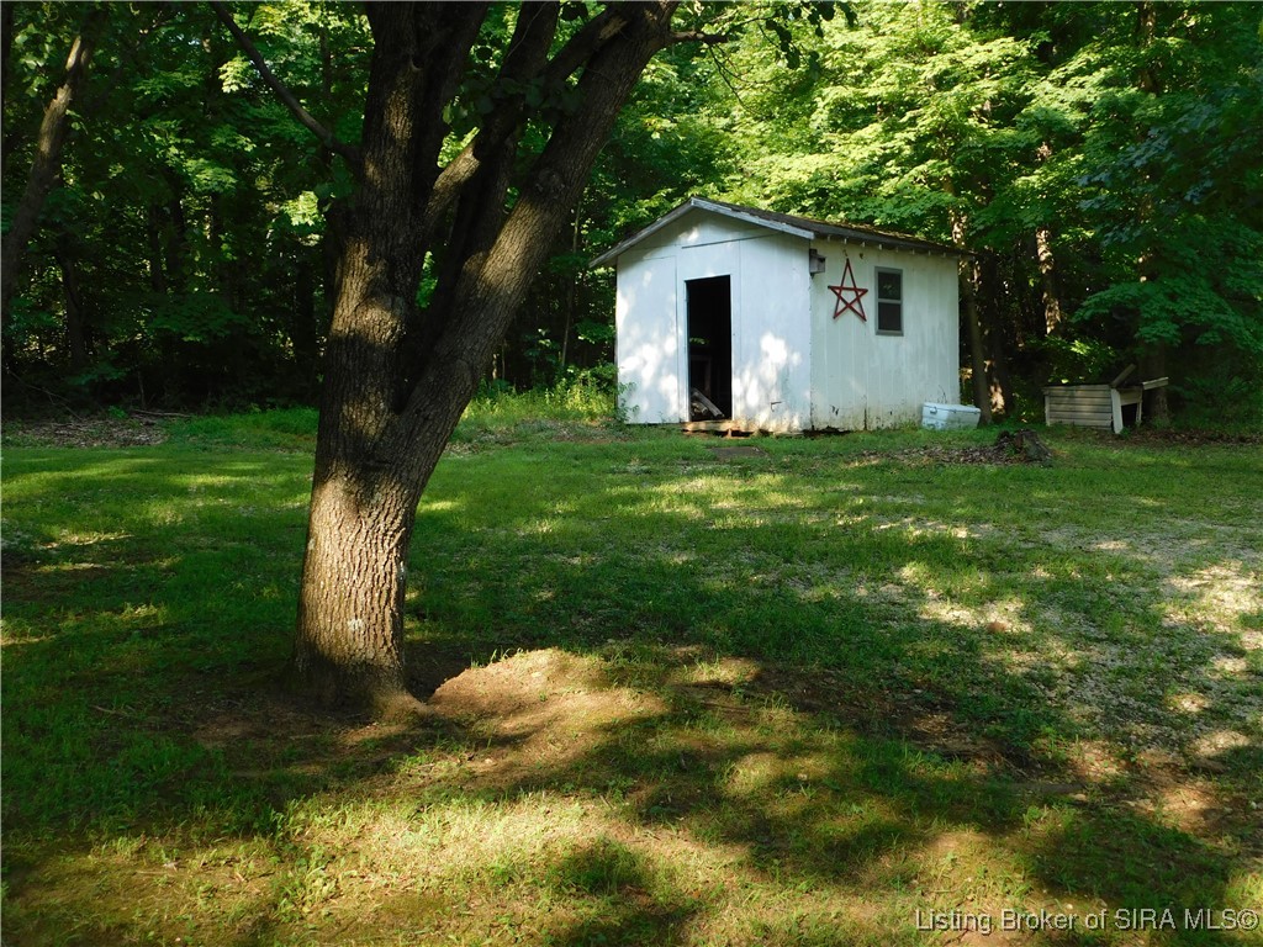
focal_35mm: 36
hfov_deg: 51.4
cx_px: 632
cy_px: 474
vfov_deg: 39.7
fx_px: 1313
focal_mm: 6.3
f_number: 3.5
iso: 125
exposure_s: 1/160
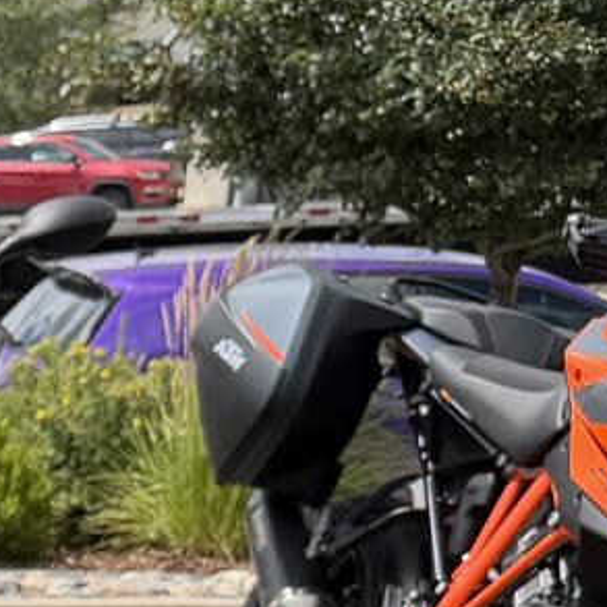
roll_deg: +1.4
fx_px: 2877
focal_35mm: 145
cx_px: -1040
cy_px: 1061
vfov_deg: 11.3
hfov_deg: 9.9
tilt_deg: -14.0
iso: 100
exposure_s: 1/1653
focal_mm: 6.76
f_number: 1.78
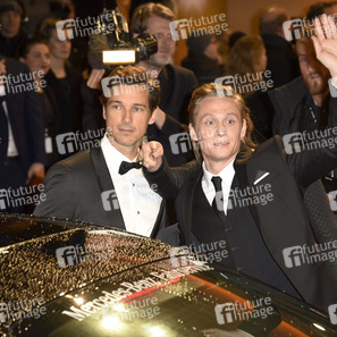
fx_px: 1916
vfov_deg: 10.0
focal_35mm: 174
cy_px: 169
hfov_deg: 10.0
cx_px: 214
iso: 1250
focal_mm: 135
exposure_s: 1/125
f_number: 5.6
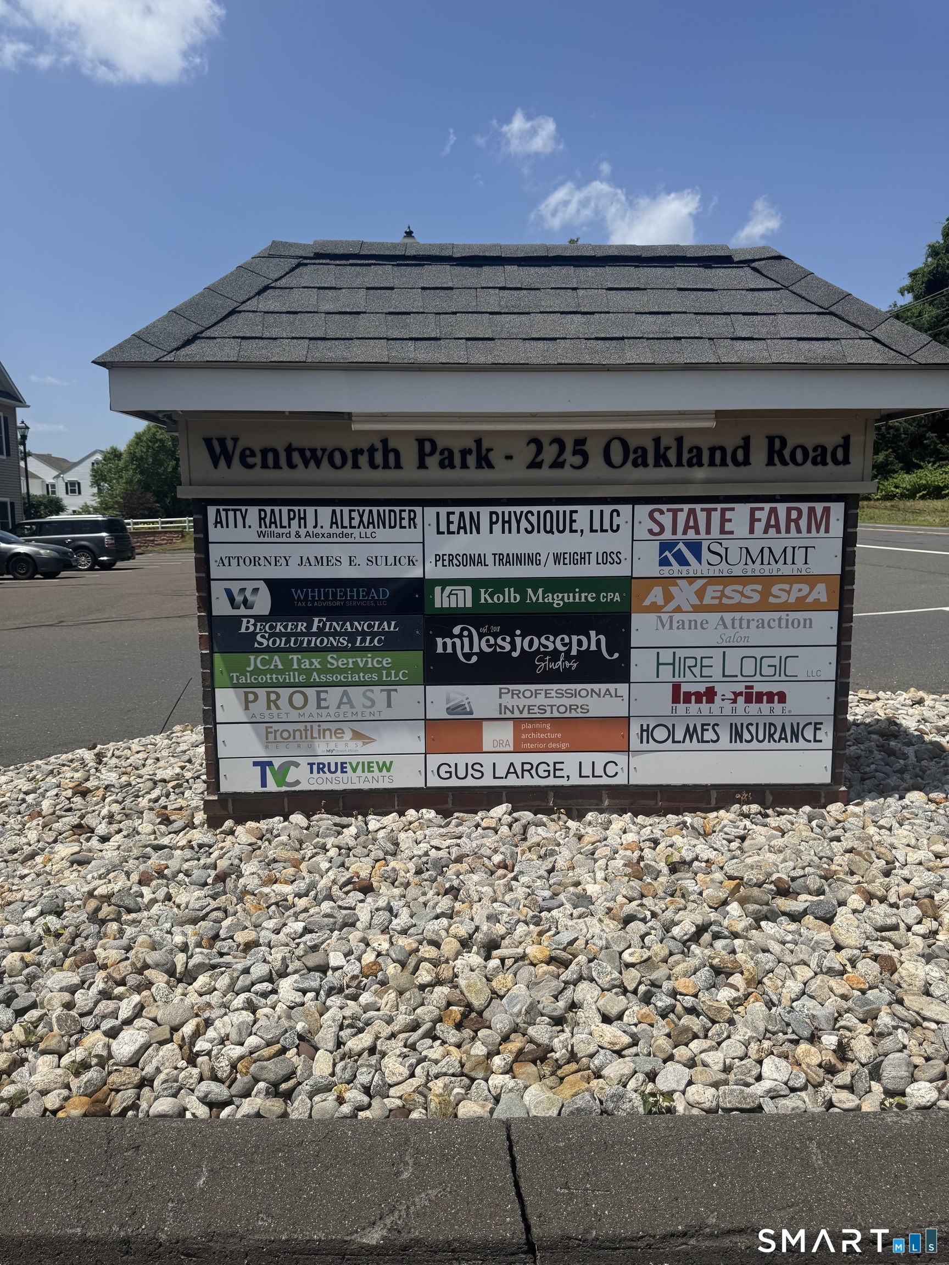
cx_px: 474
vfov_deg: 71.6
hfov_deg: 56.8
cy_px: 632
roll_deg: +1.6
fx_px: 877
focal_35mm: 24
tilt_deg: -7.9
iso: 80
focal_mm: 6.76
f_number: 1.78
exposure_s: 1/6410
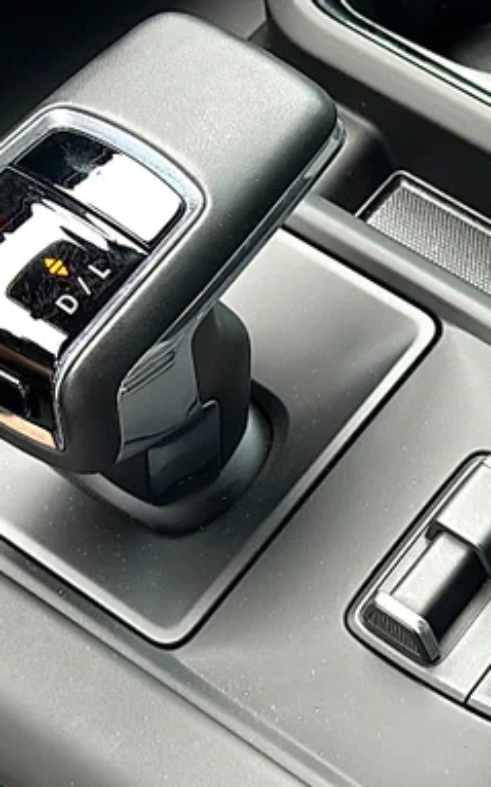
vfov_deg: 22.3
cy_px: 317
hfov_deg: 13.9
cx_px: 468
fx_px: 1993
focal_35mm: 93
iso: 80
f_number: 1.78
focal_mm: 6.86
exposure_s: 1/88
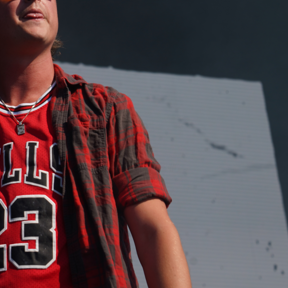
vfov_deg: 8.3
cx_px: 42
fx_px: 1986
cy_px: 84
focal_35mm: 211
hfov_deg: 8.3
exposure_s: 1/400
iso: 100
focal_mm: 105
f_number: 8
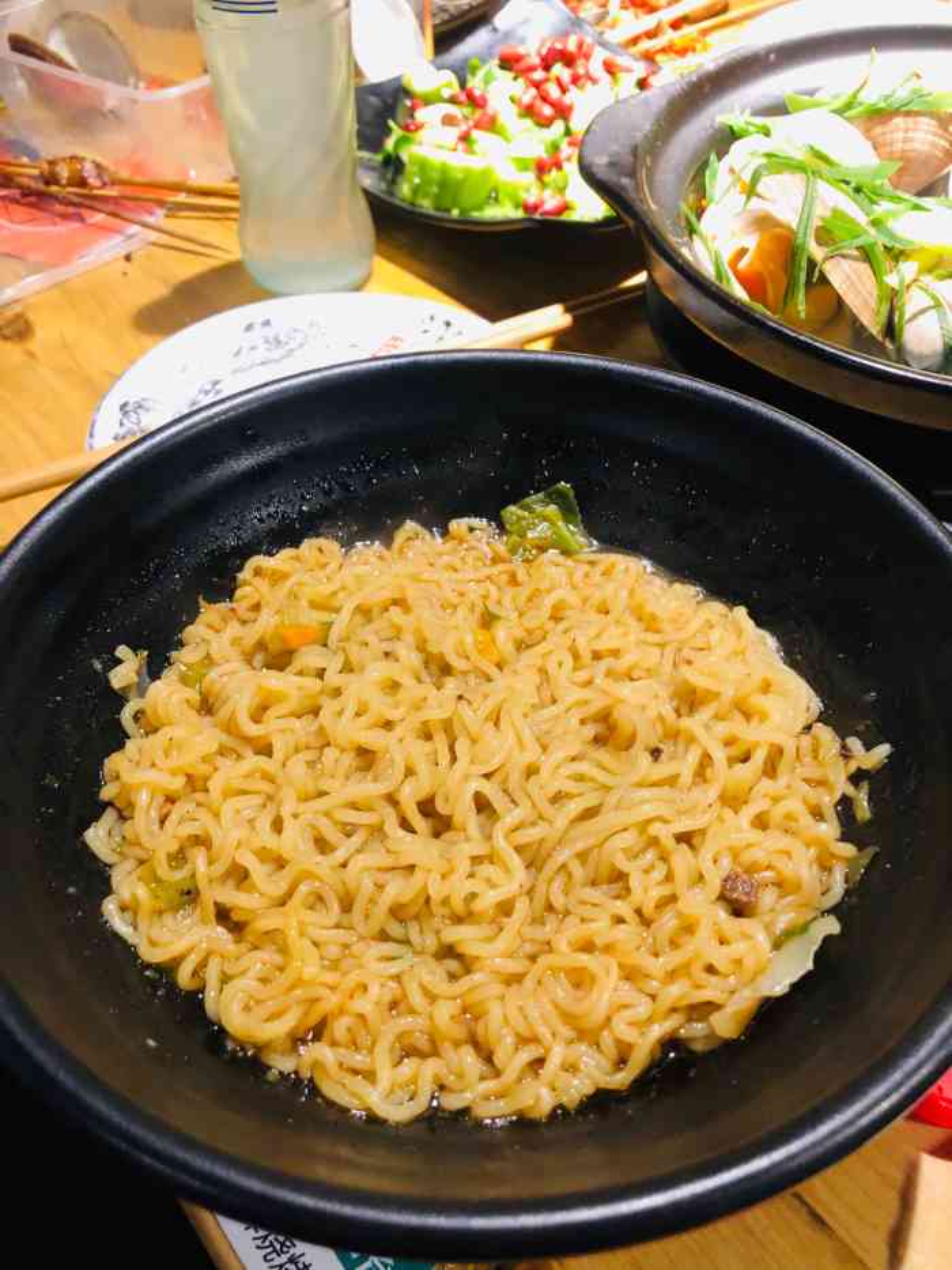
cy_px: 635
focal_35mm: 28
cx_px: 476
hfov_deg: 49.8
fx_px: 1026
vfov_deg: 63.4
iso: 40
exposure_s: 1/17
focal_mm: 4
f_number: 1.8
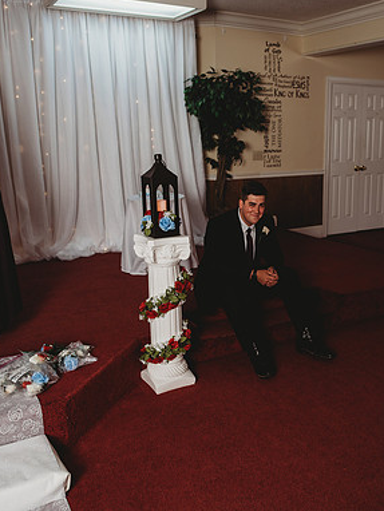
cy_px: 256
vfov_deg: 52.6
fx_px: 517
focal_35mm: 35
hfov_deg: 40.2
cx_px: 261
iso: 100
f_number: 2.8
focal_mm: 24
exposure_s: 1/160
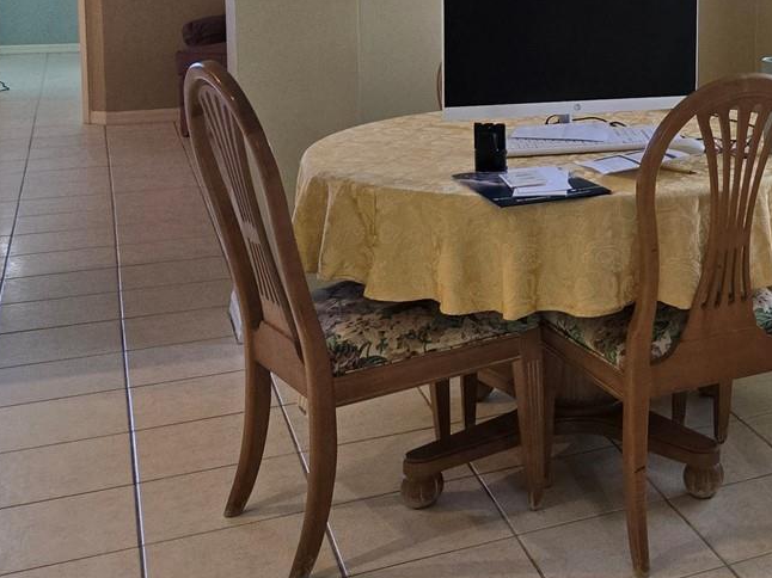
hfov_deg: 29.4
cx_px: 909
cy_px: 62
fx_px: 1271
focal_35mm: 57
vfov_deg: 24.9
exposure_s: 1/120
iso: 160
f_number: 1.8
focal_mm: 5.4
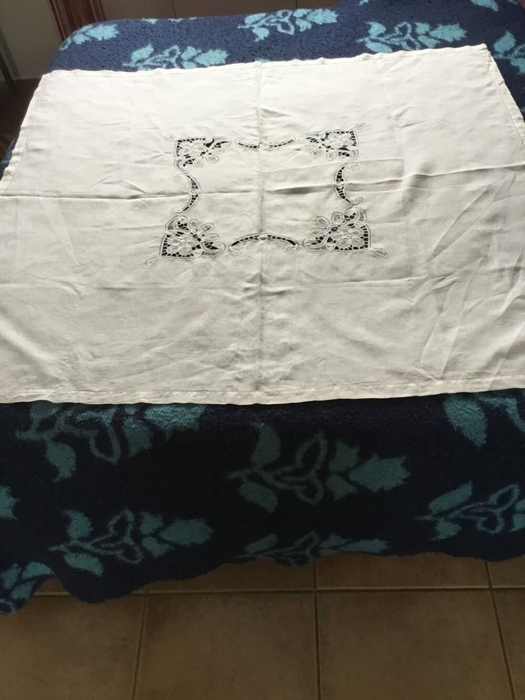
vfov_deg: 58.3
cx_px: 262
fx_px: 627
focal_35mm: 31
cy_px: 350
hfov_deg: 45.4
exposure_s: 1/33
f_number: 2.4
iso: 100
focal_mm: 3.3
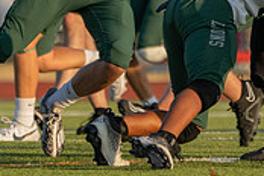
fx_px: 9789
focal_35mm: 1335
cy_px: -101
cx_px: 267
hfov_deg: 1.5
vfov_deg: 1.0
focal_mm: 400
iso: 320
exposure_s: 1/1250
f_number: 5.6
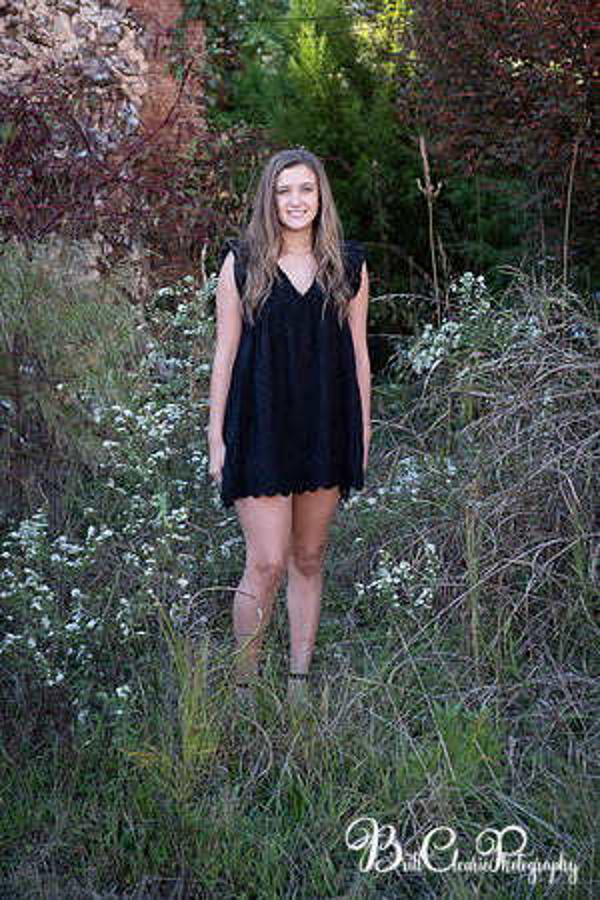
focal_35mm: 60
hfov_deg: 22.6
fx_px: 1500
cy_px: 450
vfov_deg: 33.4
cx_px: 300
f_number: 3.6
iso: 400
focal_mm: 40.1
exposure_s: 1/250
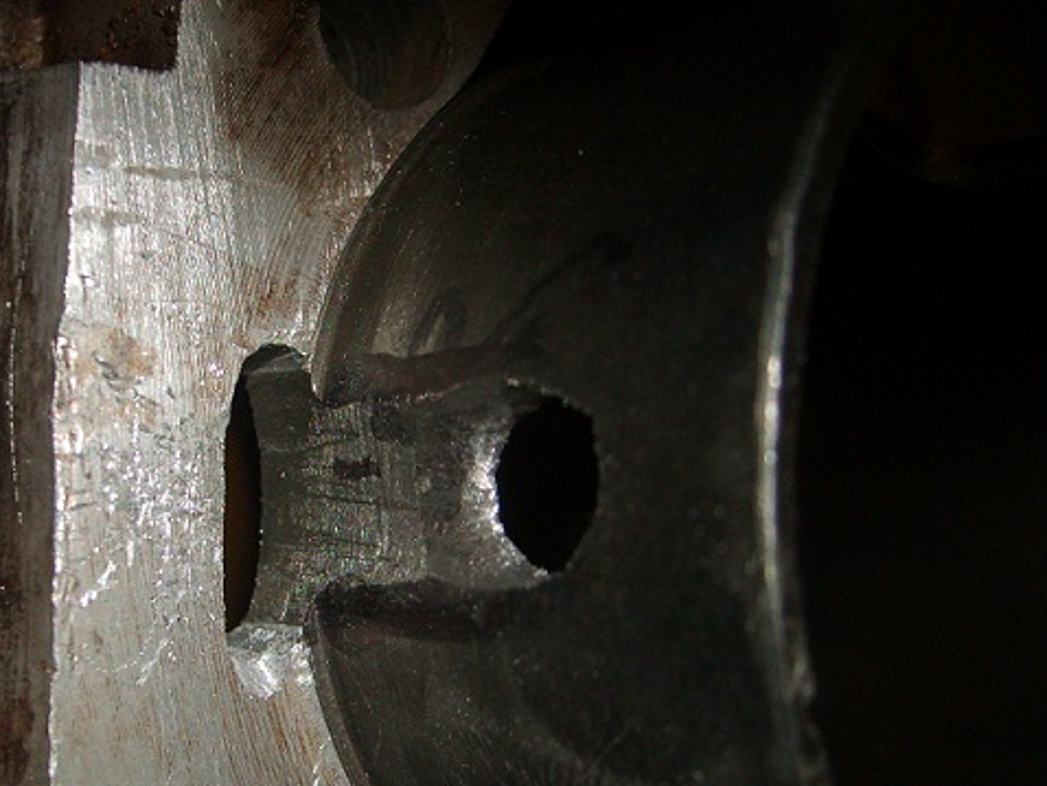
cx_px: 364
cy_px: 473
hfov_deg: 39.2
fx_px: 1453
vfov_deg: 30.2
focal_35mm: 48
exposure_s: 1/45
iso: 100
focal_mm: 5.8
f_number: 2.8
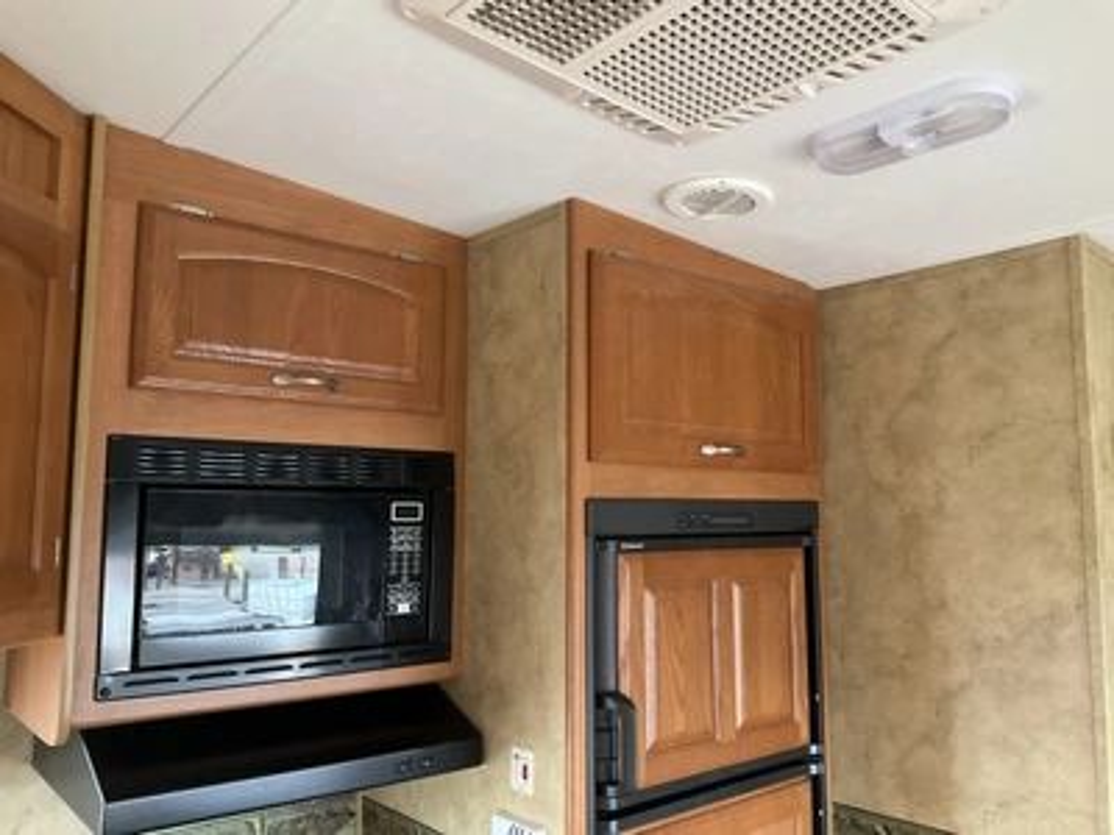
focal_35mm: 29
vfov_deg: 48.2
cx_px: 557
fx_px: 933
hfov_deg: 61.7
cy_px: 418
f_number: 1.8
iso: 320
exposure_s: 1/51
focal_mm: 3
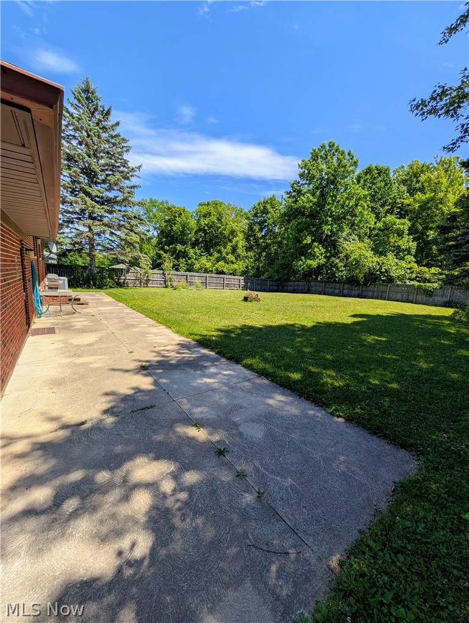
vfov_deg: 110.4
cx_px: 234
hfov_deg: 94.7
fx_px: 216
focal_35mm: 12
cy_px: 312
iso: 50
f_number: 1.7
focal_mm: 2.02
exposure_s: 1/2786
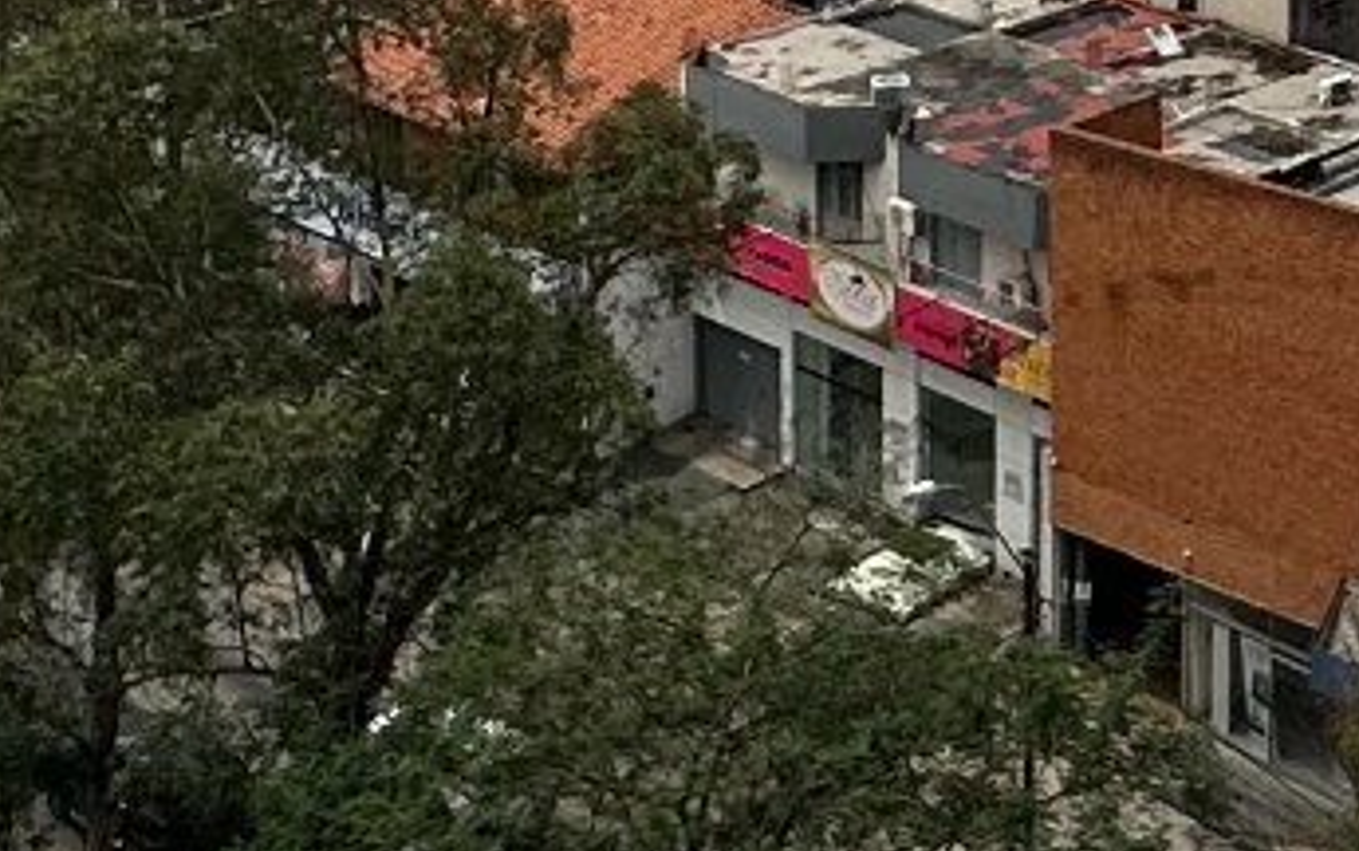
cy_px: -823
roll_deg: -1.5
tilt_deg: -3.5
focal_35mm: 88
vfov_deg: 13.0
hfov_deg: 21.1
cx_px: 1816
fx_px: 3261
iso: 50
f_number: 2.2
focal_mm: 2.22
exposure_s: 1/3861
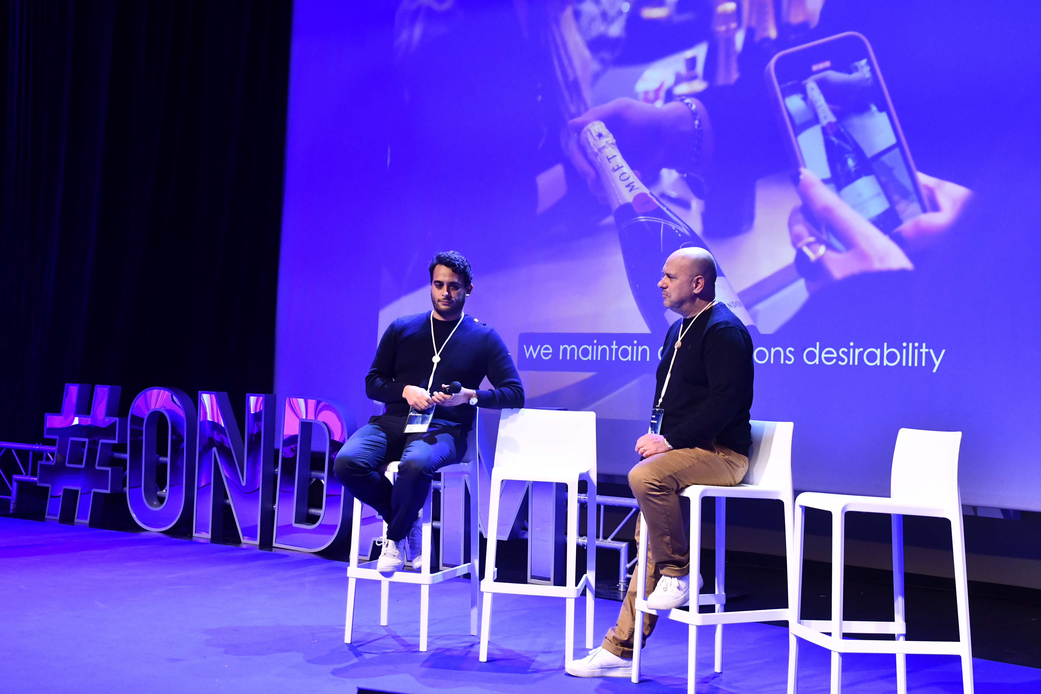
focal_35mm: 46
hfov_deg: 42.3
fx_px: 1345
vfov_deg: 28.9
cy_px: 347
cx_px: 520
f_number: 5.6
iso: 2000
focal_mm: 31
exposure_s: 1/60
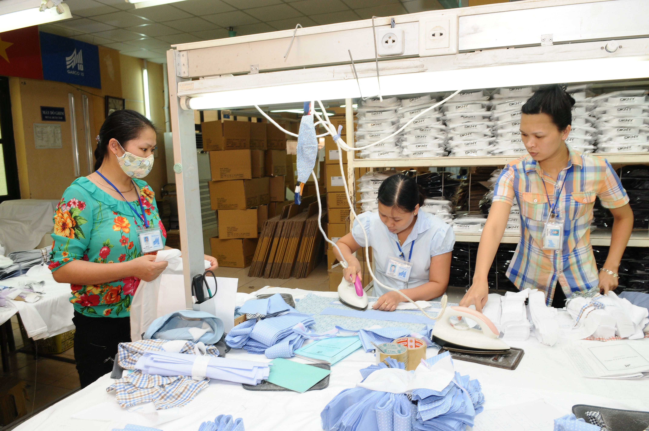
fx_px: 459
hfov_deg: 70.5
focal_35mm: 26
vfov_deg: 50.3
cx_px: 324
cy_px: 216
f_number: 5.6
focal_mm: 17
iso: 500
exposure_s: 1/60
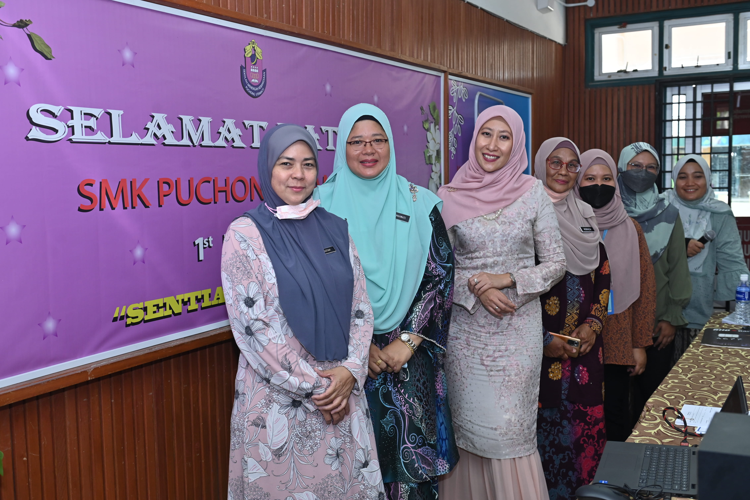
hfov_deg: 50.7
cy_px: 250
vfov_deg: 35.0
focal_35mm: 38
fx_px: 791
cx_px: 375
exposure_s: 1/125
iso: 800
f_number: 4.5
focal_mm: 38
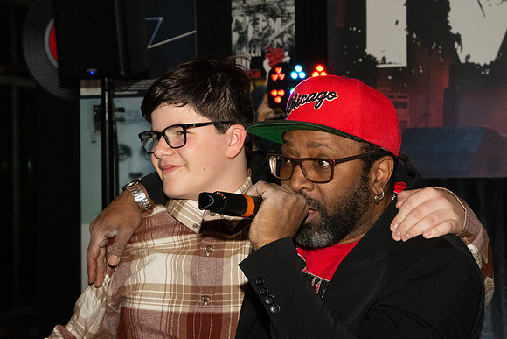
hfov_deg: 18.2
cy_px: 134
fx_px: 1583
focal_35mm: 112
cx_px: 201
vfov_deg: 12.2
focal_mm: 62
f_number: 9
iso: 4000
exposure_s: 1/160
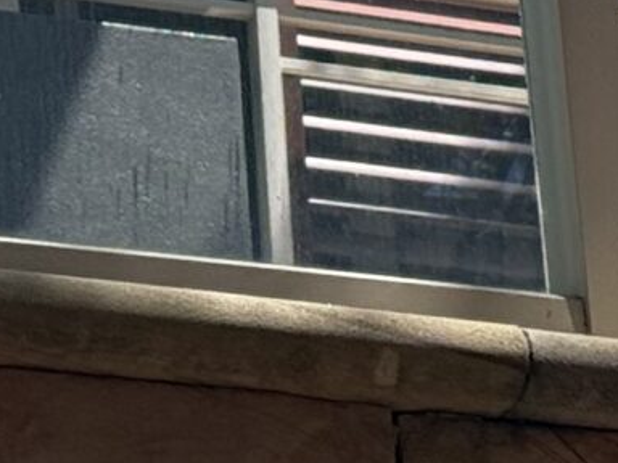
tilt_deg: +35.3
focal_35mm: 320
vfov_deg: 4.5
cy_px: -884
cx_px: 1012
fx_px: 5713
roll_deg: +8.1
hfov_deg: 6.1
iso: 64
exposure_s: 1/2494
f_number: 1.78
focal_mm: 6.76
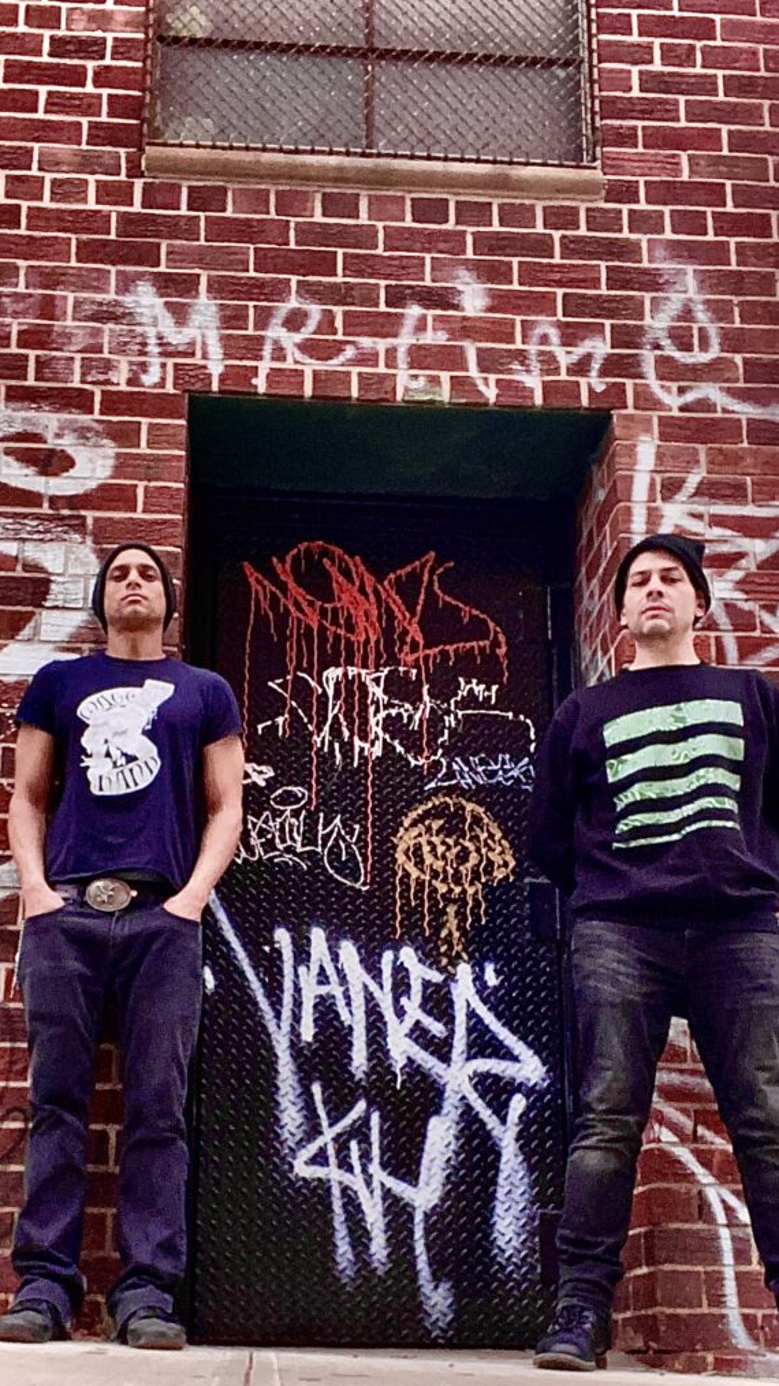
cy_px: 693
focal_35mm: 33
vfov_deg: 59.5
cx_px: 410
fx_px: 1212
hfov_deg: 35.6
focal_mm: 2.71
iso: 320
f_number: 2.2
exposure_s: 1/60
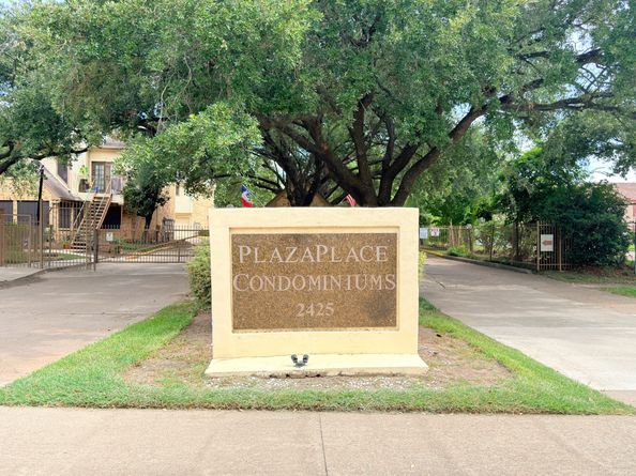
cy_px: 238
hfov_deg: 61.7
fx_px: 533
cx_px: 318
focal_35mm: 29
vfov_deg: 48.2
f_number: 1.78
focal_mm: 6.76
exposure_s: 1/1309
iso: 100
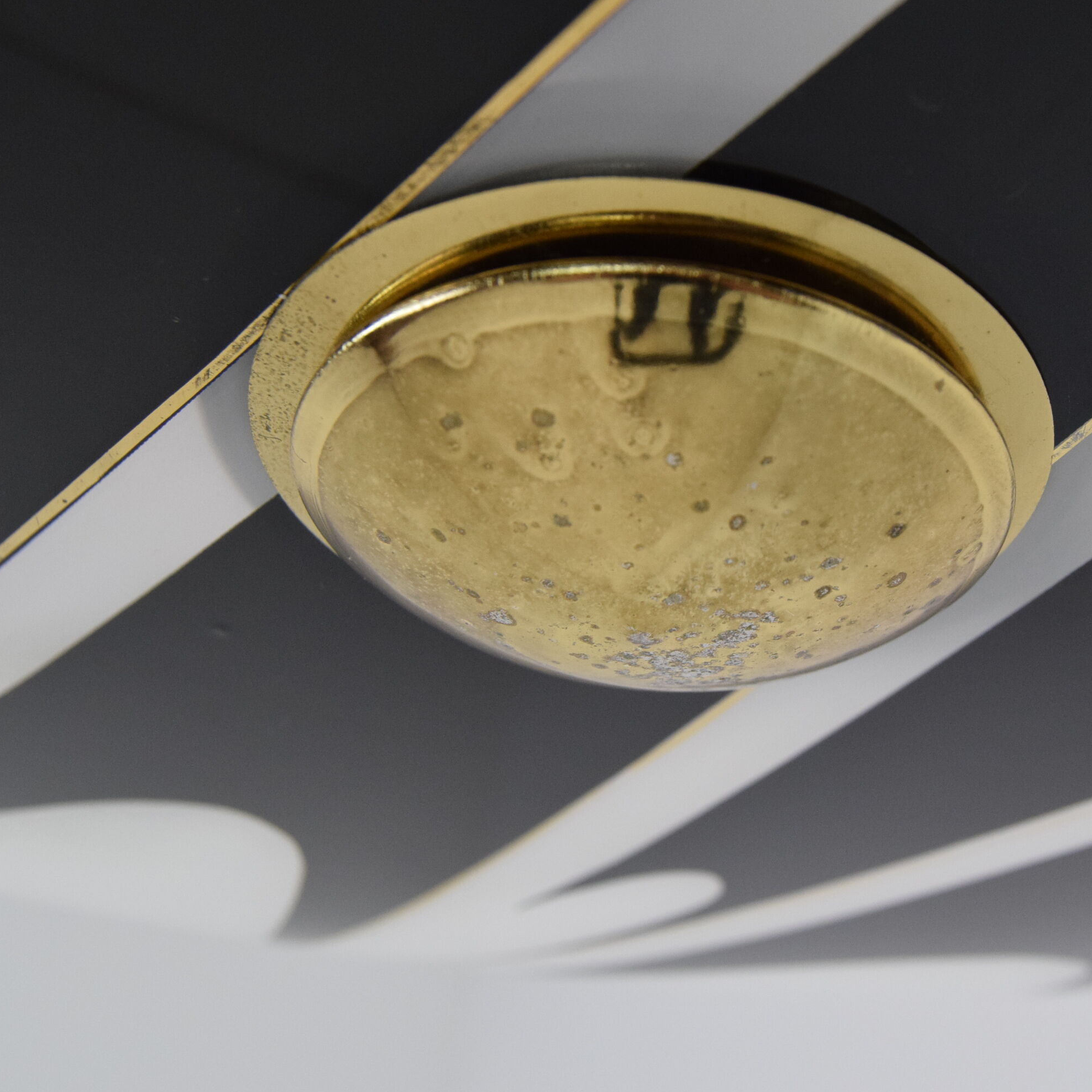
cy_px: 548
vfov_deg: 34.0
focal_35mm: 50
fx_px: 1785
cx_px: 679
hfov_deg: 33.9
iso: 1600
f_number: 8
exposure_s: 1/250
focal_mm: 26
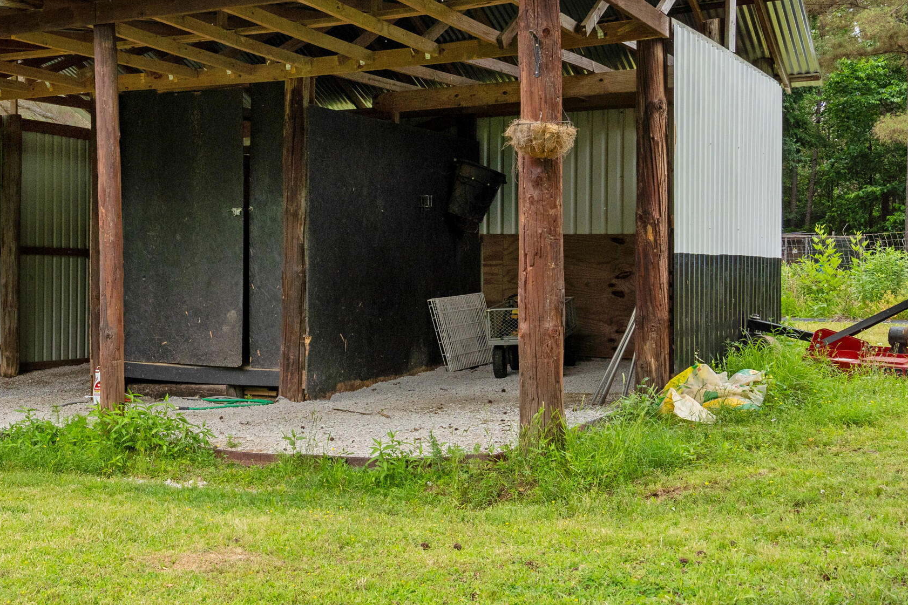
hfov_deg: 38.5
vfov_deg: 26.8
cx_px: 215
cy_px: 194
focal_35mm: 50
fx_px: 1261
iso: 800
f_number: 9
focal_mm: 29
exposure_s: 1/640
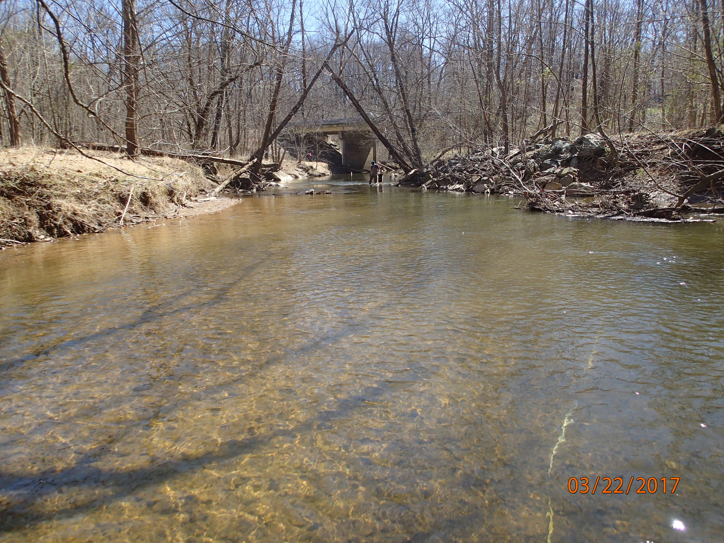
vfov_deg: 54.9
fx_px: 523
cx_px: 362
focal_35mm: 25
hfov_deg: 69.4
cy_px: 272
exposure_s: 1/1250
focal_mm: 4.5
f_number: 2.8
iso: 200
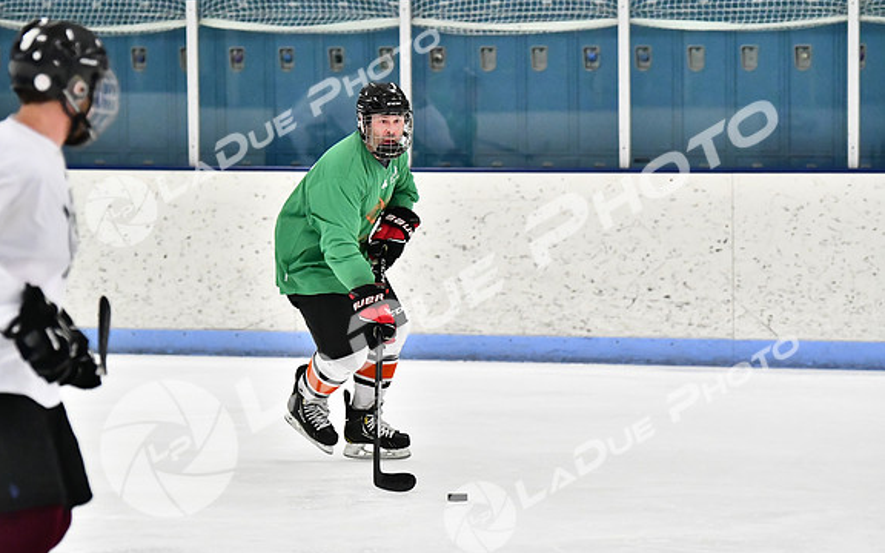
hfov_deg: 10.5
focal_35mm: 200
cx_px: 441
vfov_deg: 6.6
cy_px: 291
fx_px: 4824
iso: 6400
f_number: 2.8
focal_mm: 130
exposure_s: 1/1600
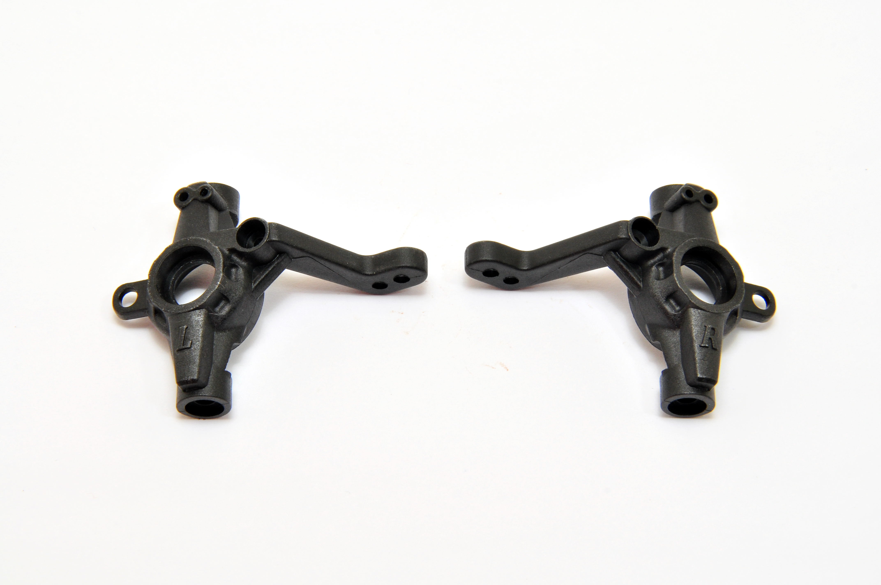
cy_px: 292
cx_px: 440
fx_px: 2933
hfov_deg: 17.1
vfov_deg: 11.4
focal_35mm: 120
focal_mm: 80
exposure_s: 1/60
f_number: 20
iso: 400
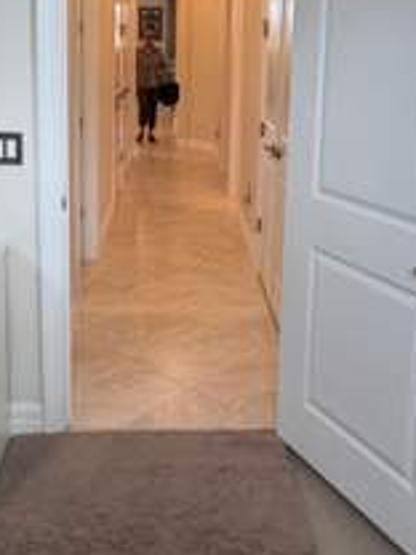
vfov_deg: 42.5
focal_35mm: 43
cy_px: 139
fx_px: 689
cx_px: 197
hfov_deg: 33.6
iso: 160
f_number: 2.2
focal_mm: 2.22
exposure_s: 1/120
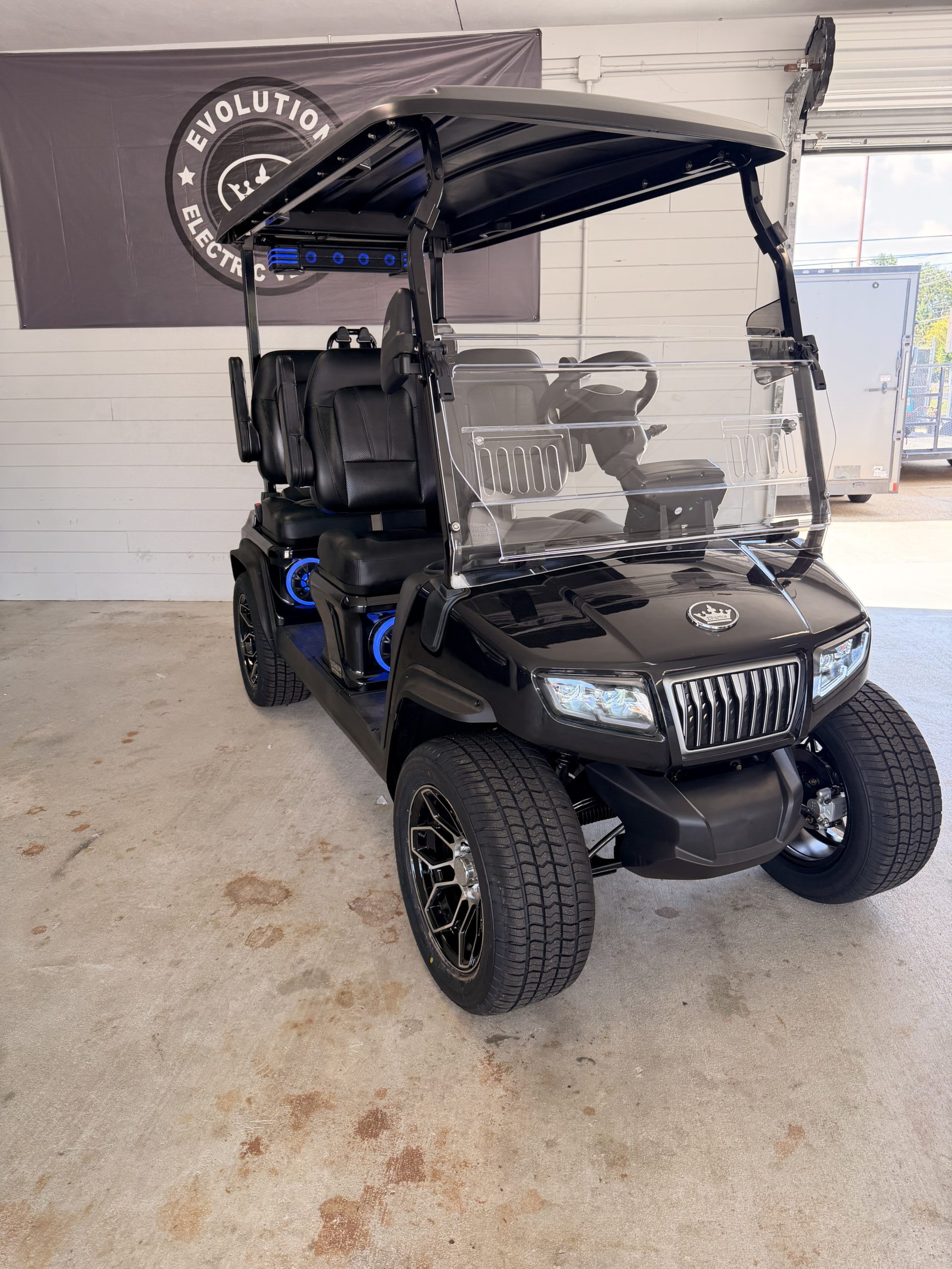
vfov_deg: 71.6
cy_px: 634
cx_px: 476
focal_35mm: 24
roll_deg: +1.2
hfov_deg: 56.8
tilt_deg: -15.4
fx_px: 880
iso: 100
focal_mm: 6.76
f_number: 1.78
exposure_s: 1/169
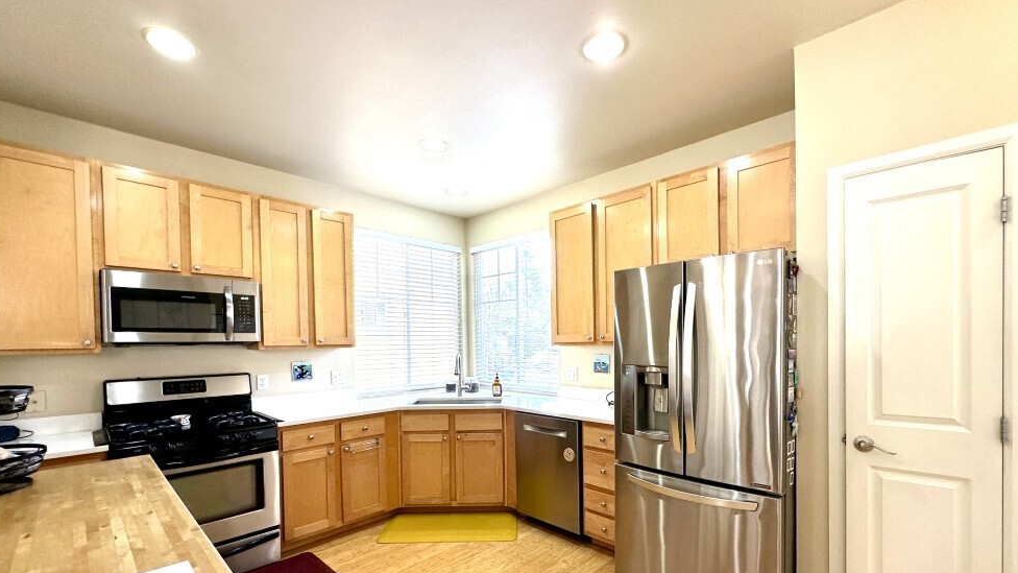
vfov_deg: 66.3
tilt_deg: -0.6
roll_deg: +0.4
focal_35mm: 16
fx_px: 432
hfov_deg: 99.3
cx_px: 524
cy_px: 350
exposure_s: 1/120
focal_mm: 2.22
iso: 100
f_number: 2.2
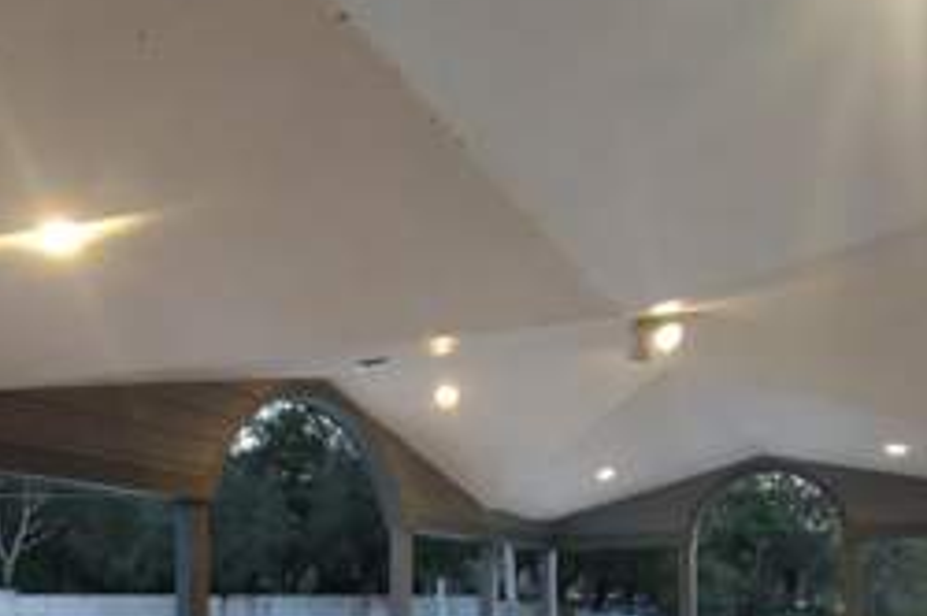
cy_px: 609
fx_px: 823
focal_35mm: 32
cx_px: 341
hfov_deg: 58.0
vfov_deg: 37.0
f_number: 2.2
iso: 284
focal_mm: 1.66
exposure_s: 1/30
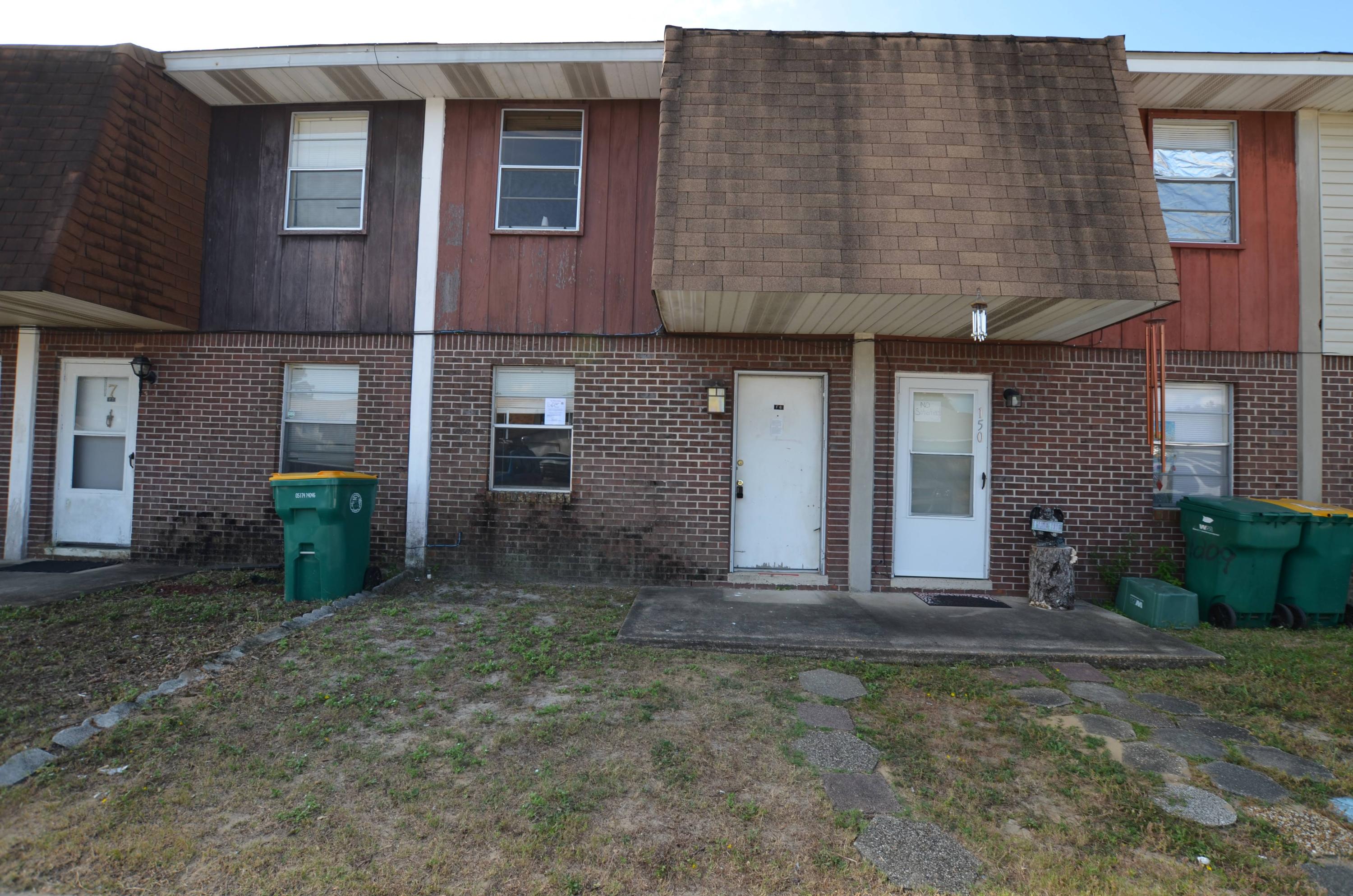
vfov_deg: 77.1
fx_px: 563
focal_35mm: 15
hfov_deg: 100.5
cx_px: 676
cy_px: 448
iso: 100
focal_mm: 10
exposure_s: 1/160
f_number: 6.3
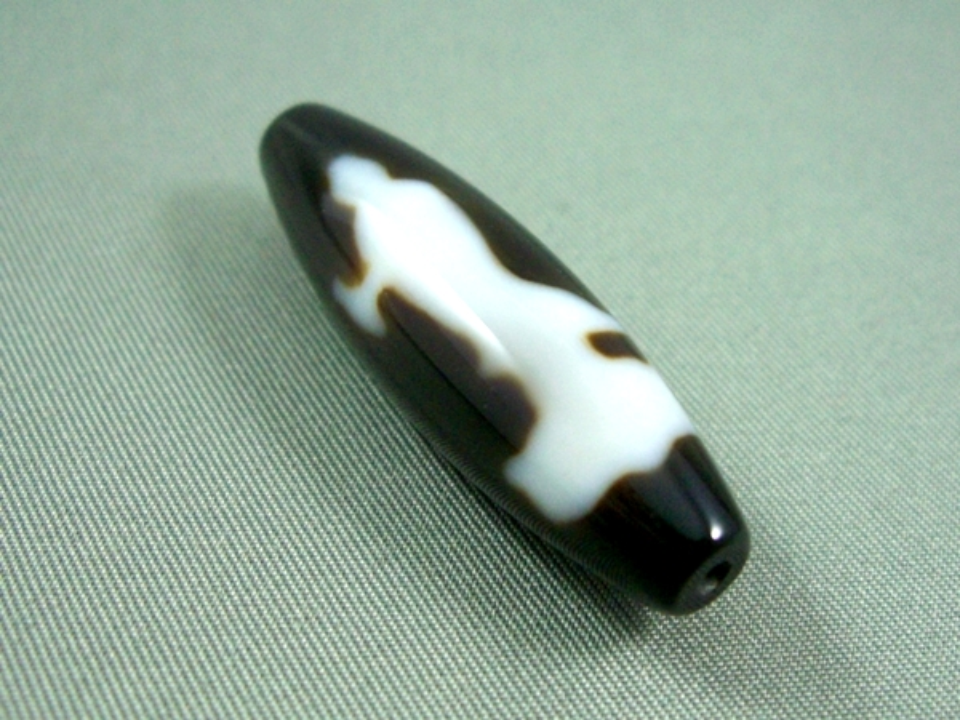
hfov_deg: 49.0
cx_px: 480
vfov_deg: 37.7
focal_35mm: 38
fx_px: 1054
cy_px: 360
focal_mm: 7.9
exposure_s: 1/100
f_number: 2.8
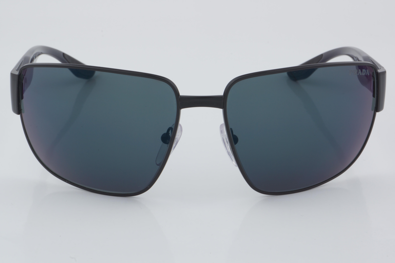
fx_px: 905
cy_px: 132
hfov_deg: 24.6
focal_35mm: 82
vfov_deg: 16.6
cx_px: 198
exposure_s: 1/4
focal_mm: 55
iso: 100
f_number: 32
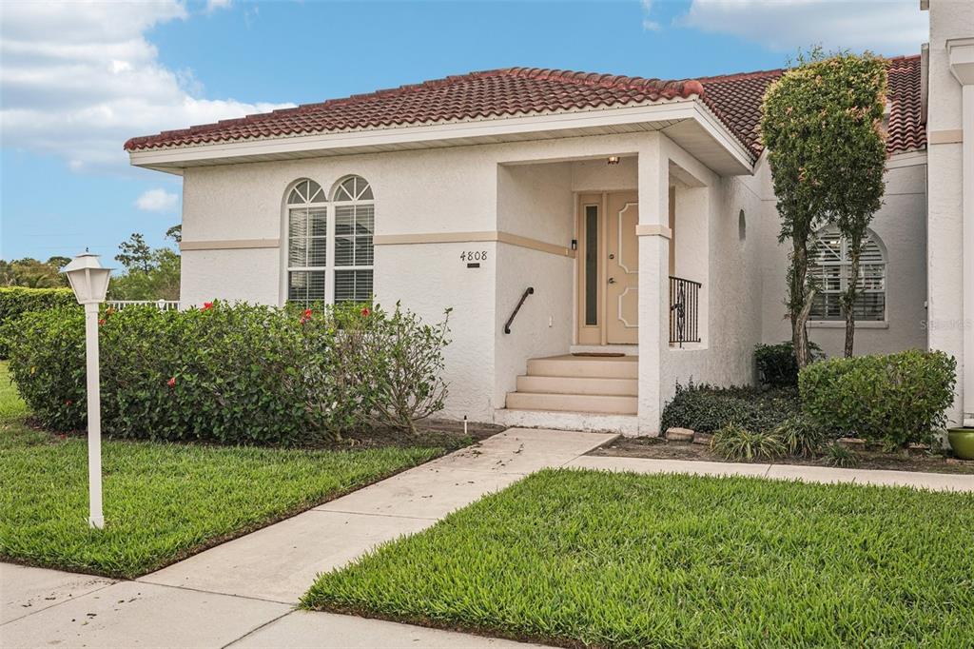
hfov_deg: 56.5
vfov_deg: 39.4
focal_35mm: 34
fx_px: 906
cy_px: 324
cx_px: 487
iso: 400
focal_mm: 33.5
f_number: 8
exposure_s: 1/640
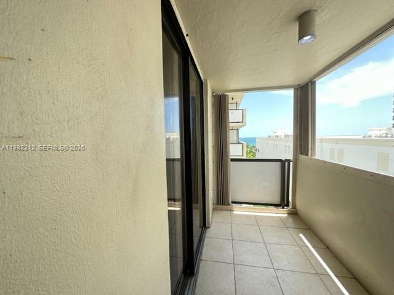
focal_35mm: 14
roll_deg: +0.7
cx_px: 197
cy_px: 148
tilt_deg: -3.9
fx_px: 159
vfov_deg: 85.7
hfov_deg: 102.1
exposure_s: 1/314
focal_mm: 2.22
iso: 40
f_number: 2.2
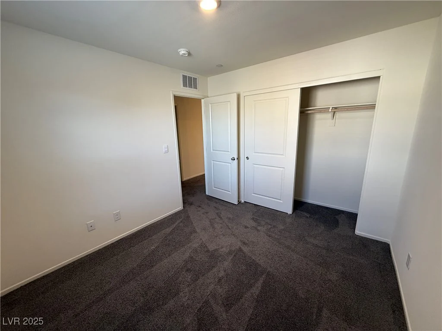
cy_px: 166
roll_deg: +1.4
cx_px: 221
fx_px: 179
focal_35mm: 14
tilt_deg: -12.4
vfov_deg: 85.7
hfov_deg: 102.1
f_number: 2.2
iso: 200
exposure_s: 1/120
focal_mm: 2.22
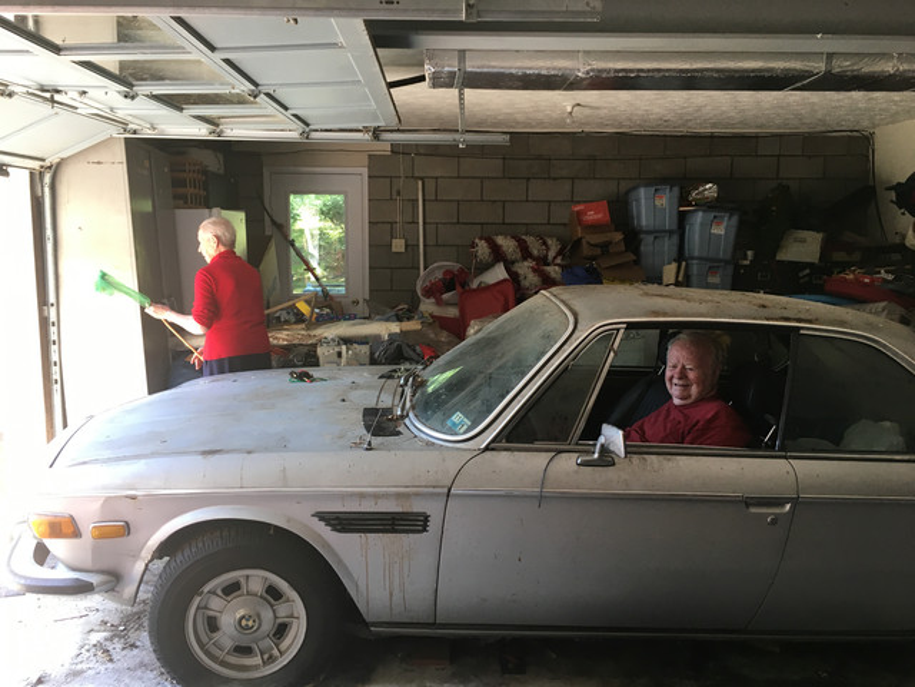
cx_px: 458
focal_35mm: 29
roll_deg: -1.4
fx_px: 767
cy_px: 344
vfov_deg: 48.2
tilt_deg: -7.2
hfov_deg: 61.7
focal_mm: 4.15
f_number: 2.2
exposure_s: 1/30
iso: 32
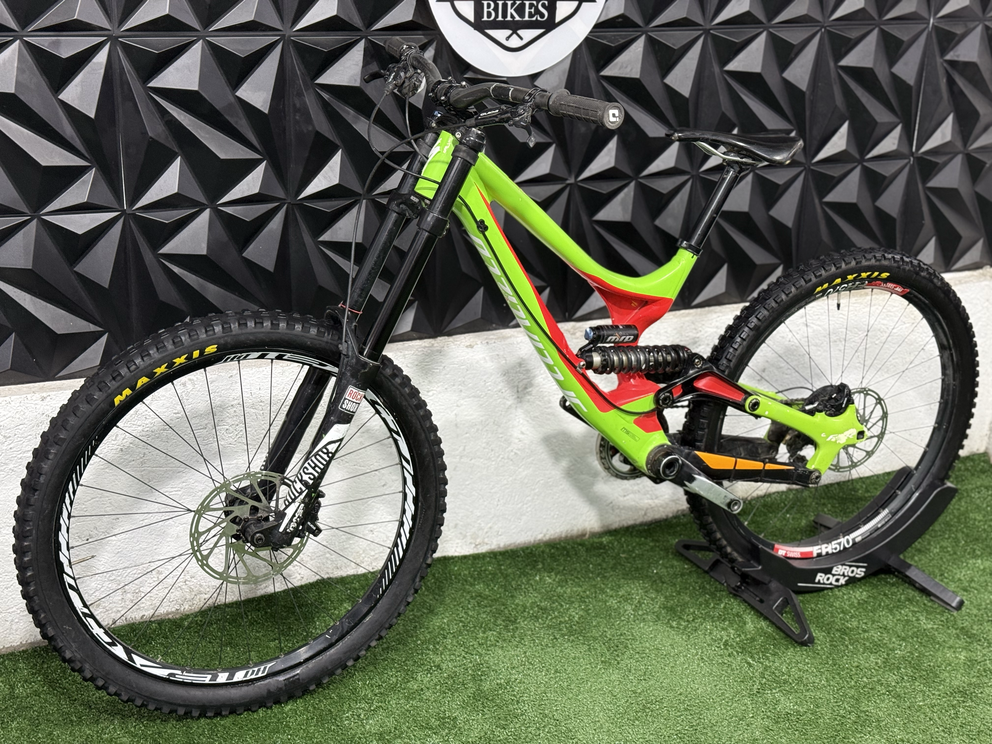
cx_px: 496
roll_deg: -2.8
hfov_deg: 39.7
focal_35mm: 48
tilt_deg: -19.4
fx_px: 1376
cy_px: 372
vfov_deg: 30.3
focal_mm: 6.76
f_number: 1.78
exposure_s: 1/60
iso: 160
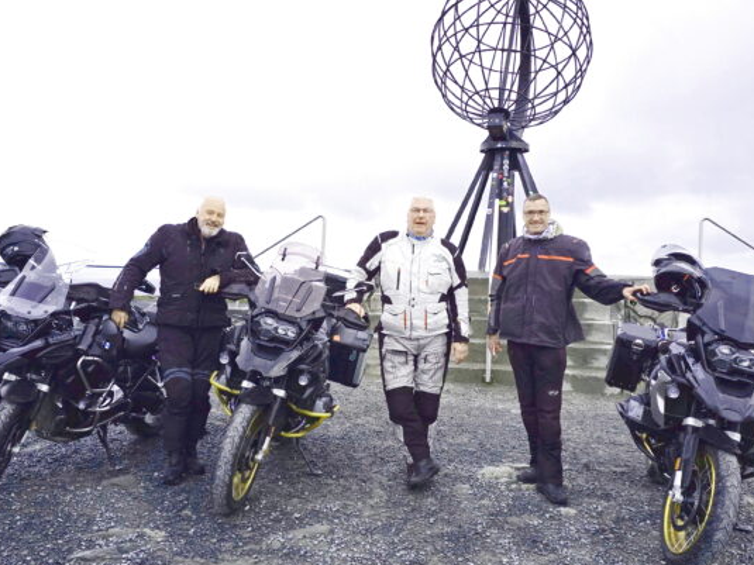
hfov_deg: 55.4
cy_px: 292
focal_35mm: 33
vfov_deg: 42.9
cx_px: 390
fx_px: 719
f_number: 1.7
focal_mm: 6.3
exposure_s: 1/100
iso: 500
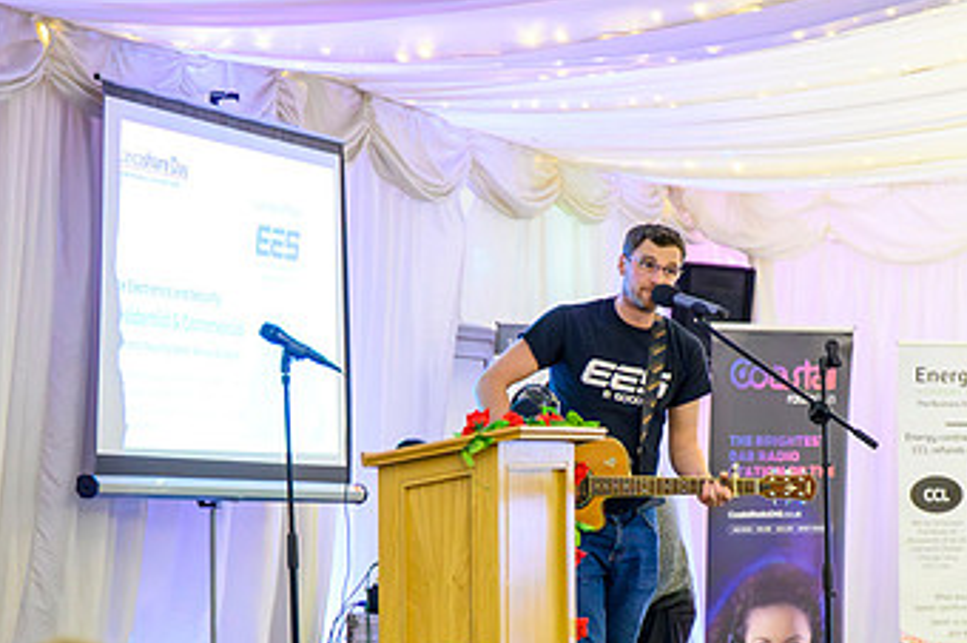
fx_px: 3354
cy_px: 457
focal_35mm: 125
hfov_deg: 16.4
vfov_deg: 10.9
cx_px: 604
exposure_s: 1/200
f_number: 2.8
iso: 12800
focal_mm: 70
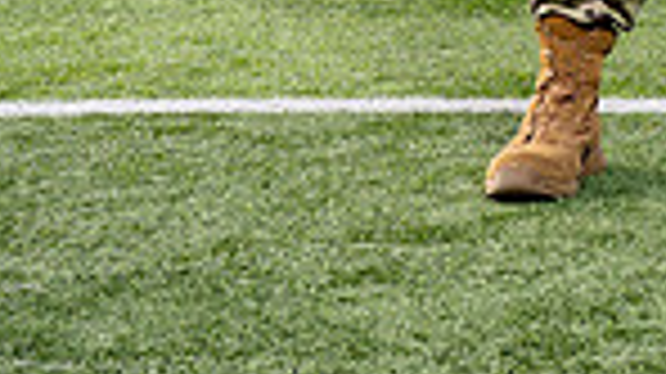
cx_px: 639
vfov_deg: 6.0
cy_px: -541
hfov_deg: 11.0
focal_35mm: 194
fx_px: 3424
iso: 320
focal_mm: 61
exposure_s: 1/250
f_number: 10
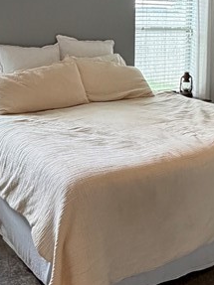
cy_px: 114
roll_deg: +0.1
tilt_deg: -12.4
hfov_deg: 29.1
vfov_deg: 38.1
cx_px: 108
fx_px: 412
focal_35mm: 50
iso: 250
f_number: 2.2
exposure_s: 1/120
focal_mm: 2.22
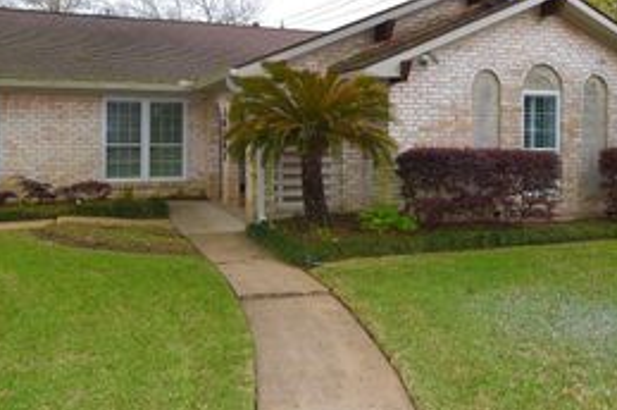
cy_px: 137
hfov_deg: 63.5
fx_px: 496
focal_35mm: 29
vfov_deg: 44.2
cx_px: 269
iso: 100
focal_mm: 10
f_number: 6.3
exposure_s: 1/160
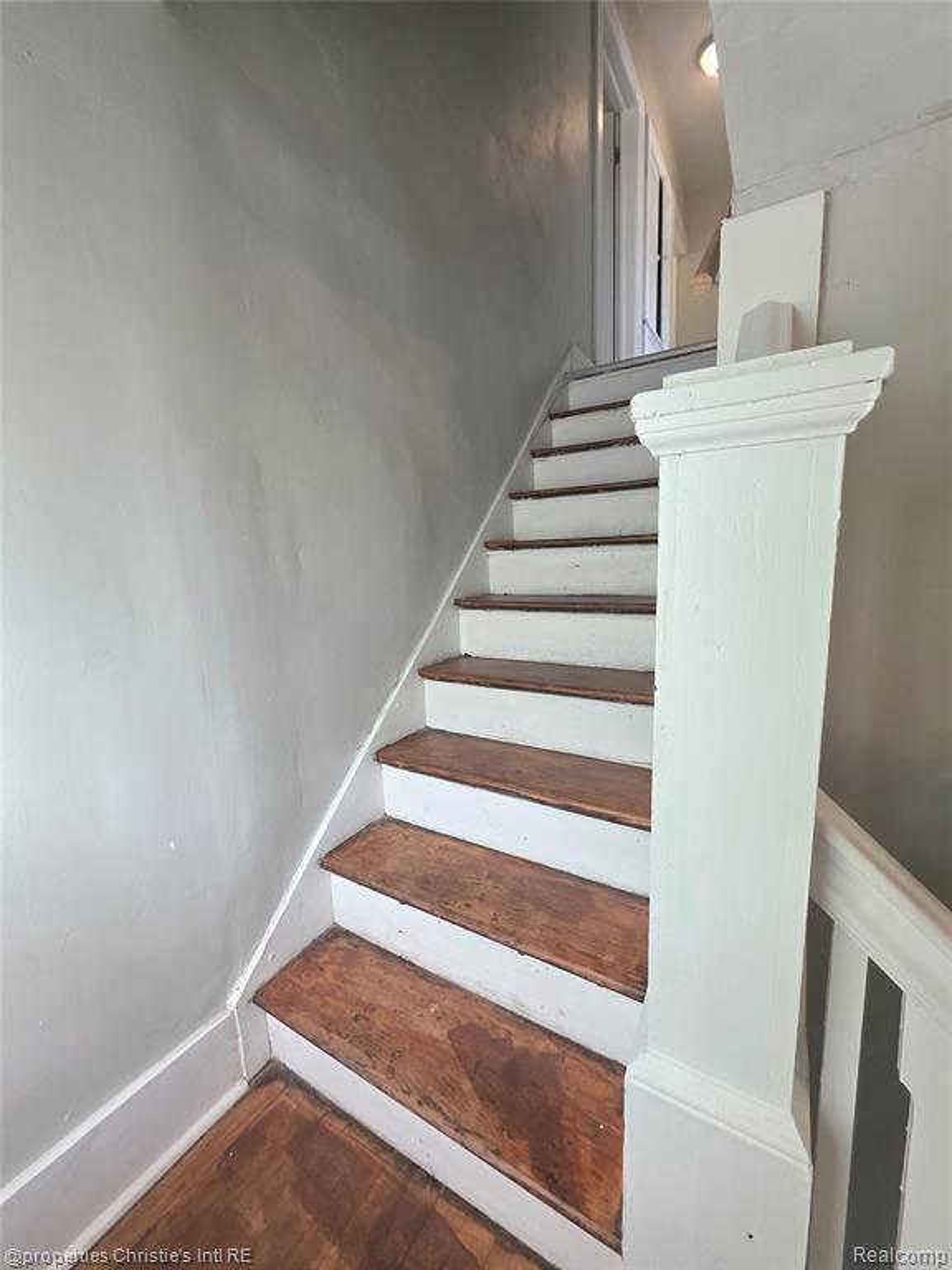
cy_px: 635
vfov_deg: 106.2
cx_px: 476
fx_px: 477
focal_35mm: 13
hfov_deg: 89.9
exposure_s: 1/120
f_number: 1.9
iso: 125
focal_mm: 2.2
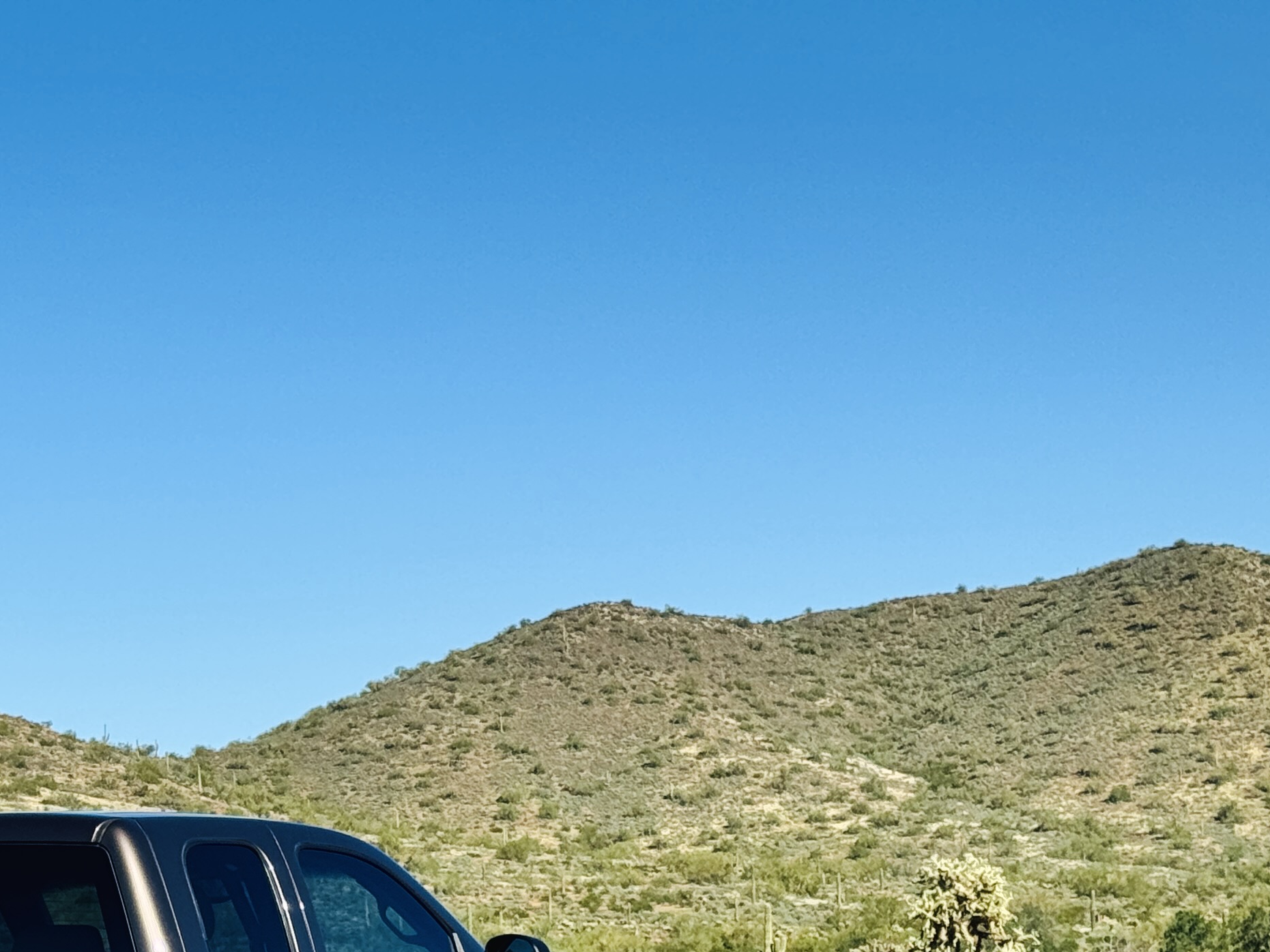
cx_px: 98
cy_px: 1030
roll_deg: +1.8
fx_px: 3816
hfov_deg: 18.5
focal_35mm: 104
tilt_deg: -0.8
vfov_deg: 13.9
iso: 64
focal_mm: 6.76
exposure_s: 1/4975
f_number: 1.78
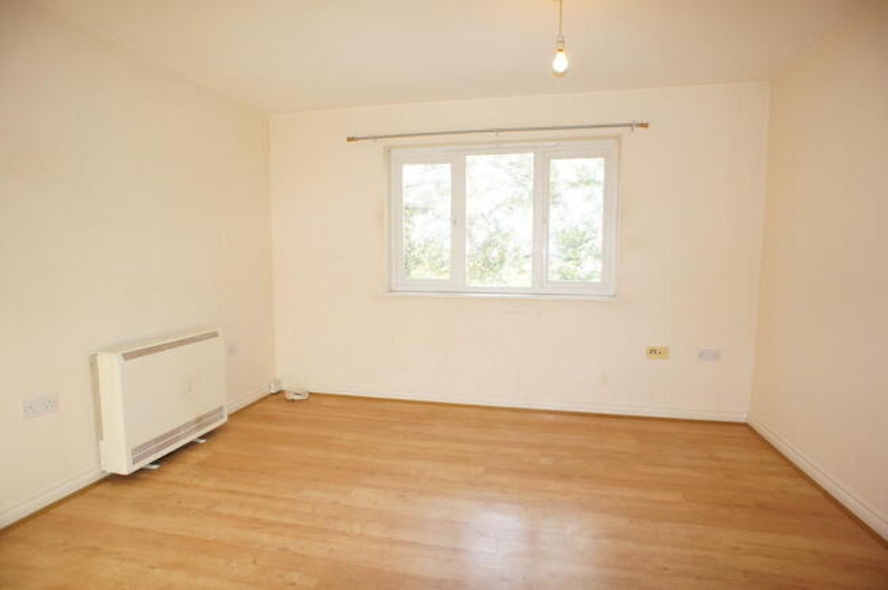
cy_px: 295
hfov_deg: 73.8
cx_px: 444
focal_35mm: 24
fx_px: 591
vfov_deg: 53.0
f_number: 4
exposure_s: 1/50
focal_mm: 16
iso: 200
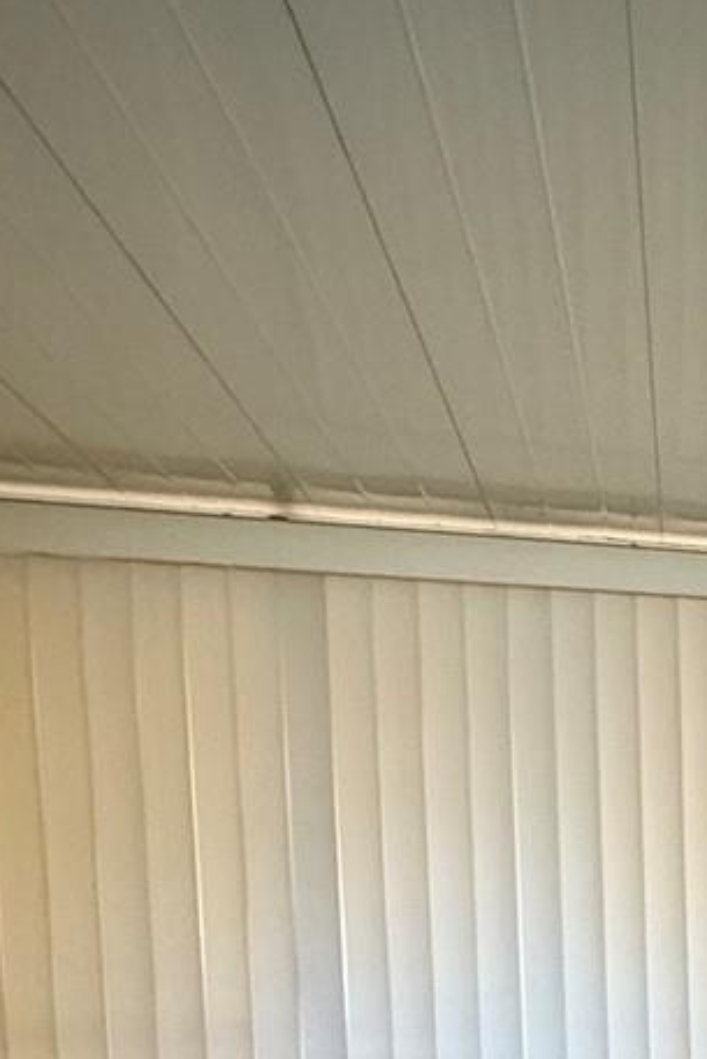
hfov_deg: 20.9
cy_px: 1084
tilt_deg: -5.0
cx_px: 1164
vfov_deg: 34.9
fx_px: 1501
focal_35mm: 51
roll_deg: -0.2
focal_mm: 2.22
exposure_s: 1/60
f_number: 2.2
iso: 500
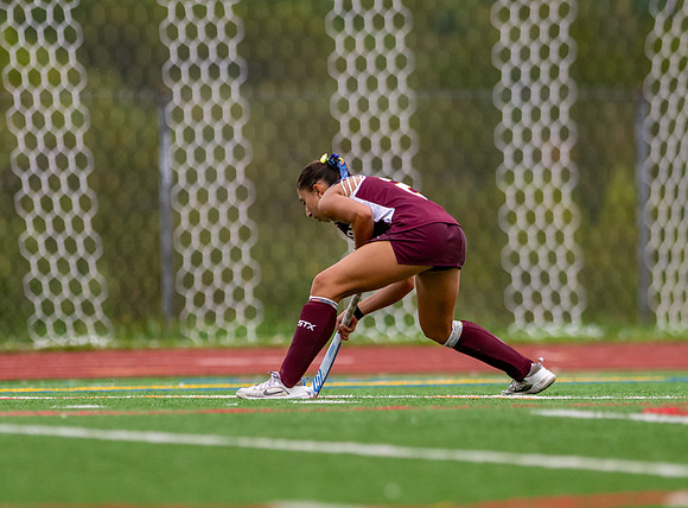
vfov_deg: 2.4
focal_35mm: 613
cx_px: 372
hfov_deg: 3.3
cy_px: 274
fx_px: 12122
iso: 500
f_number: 2.8
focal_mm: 300
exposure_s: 1/1000
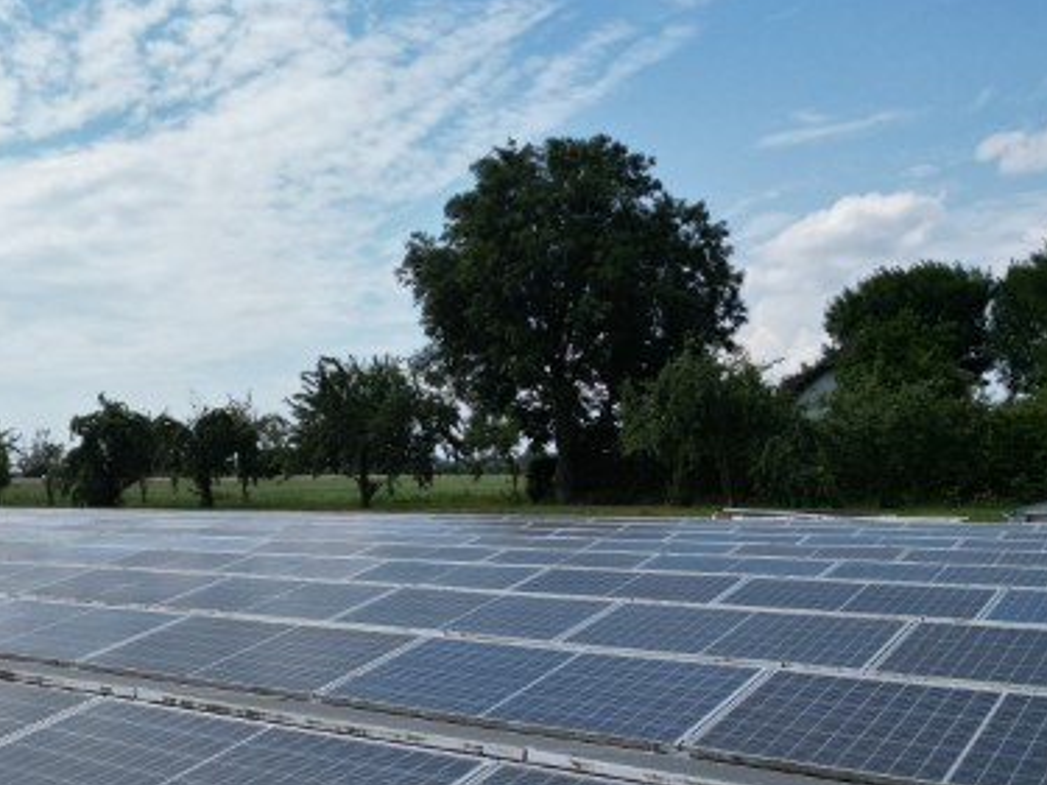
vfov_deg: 35.0
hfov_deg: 43.7
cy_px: 480
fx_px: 1240
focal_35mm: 41
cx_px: 212
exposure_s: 1/5000
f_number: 1.7
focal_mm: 6.72
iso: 150
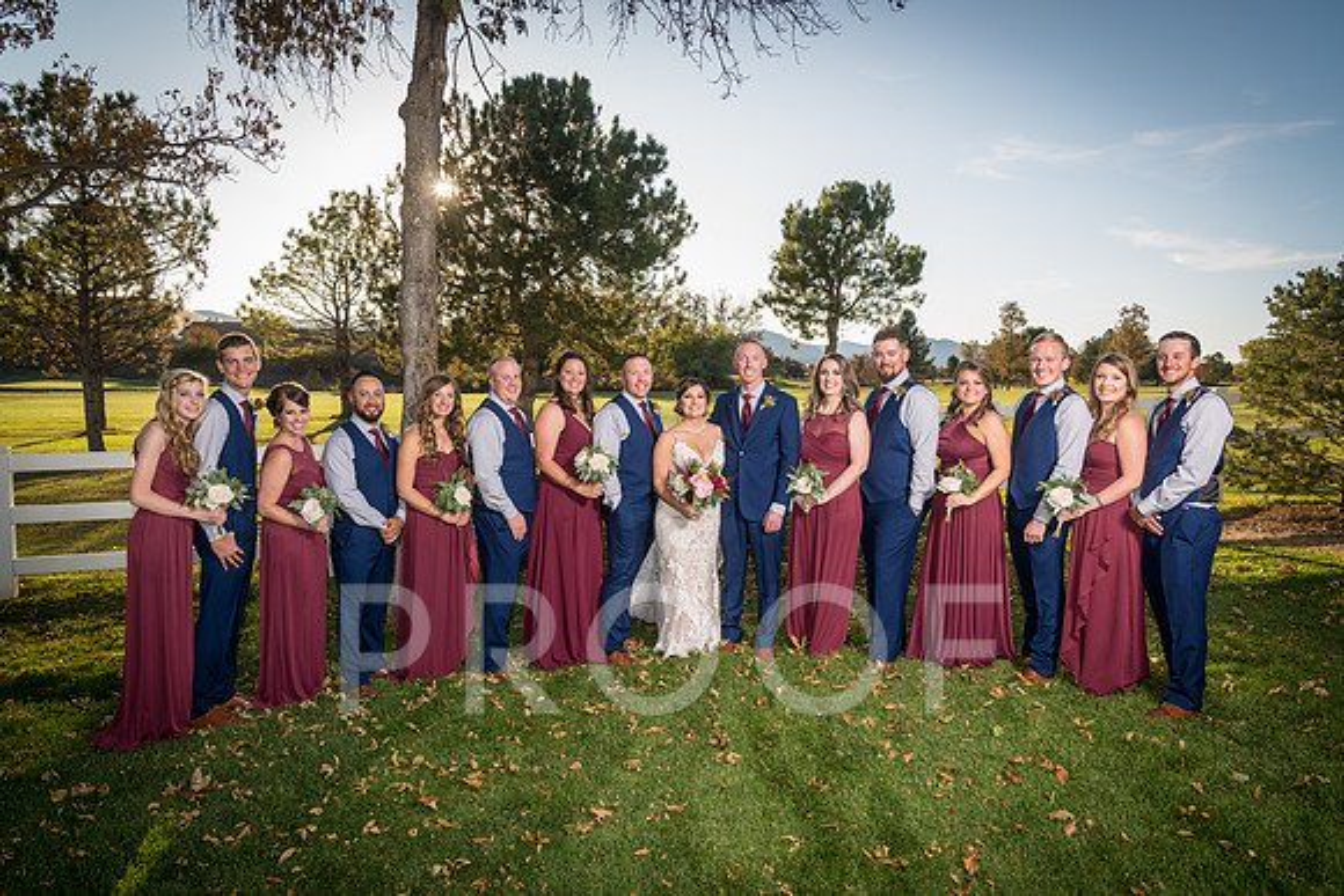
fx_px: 957
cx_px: 660
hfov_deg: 70.1
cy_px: 478
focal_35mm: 26
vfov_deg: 50.2
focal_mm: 24
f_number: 5.6
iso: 100
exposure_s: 1/200
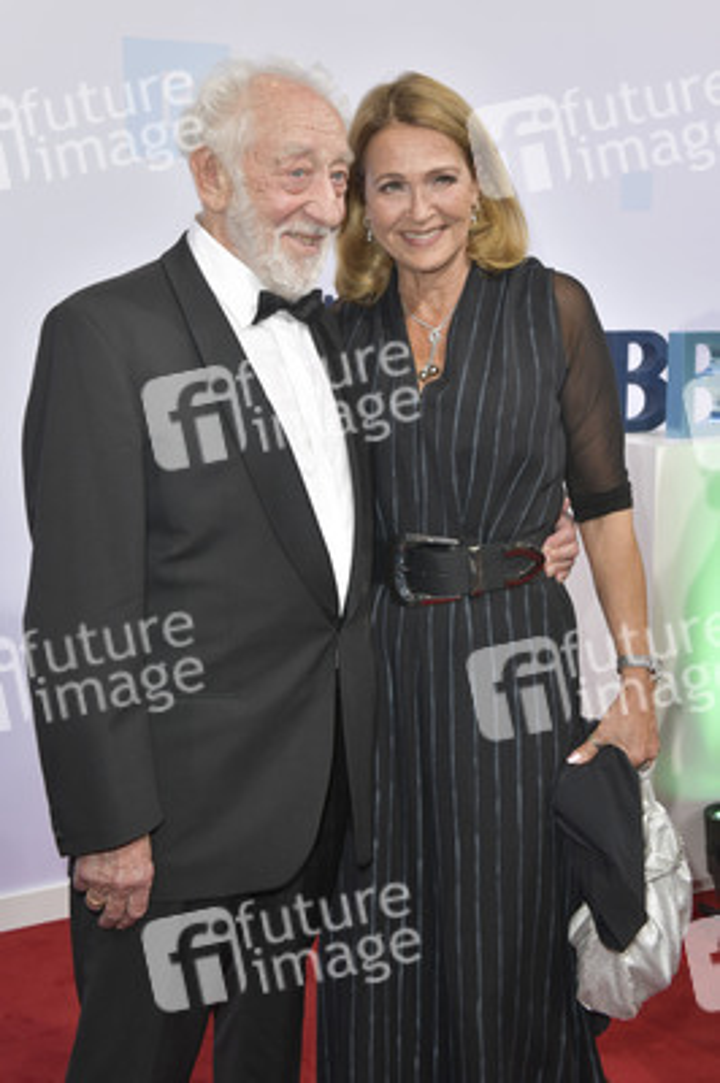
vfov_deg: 44.5
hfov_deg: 30.5
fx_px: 1322
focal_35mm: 44
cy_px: 542
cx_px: 360
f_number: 7.1
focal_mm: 44
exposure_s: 1/160
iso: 320
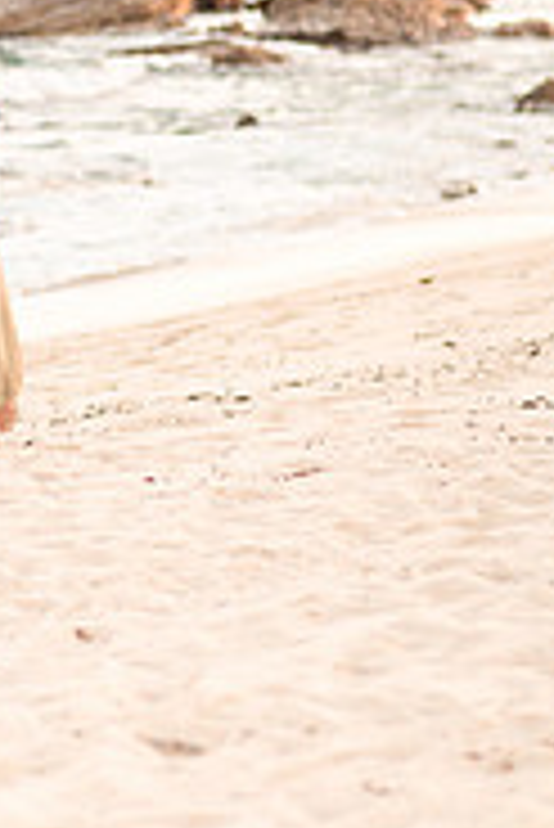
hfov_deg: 9.6
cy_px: 4
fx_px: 3271
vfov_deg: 14.2
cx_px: -72
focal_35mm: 142
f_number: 1.8
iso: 100
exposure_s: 1/1000
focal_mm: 58
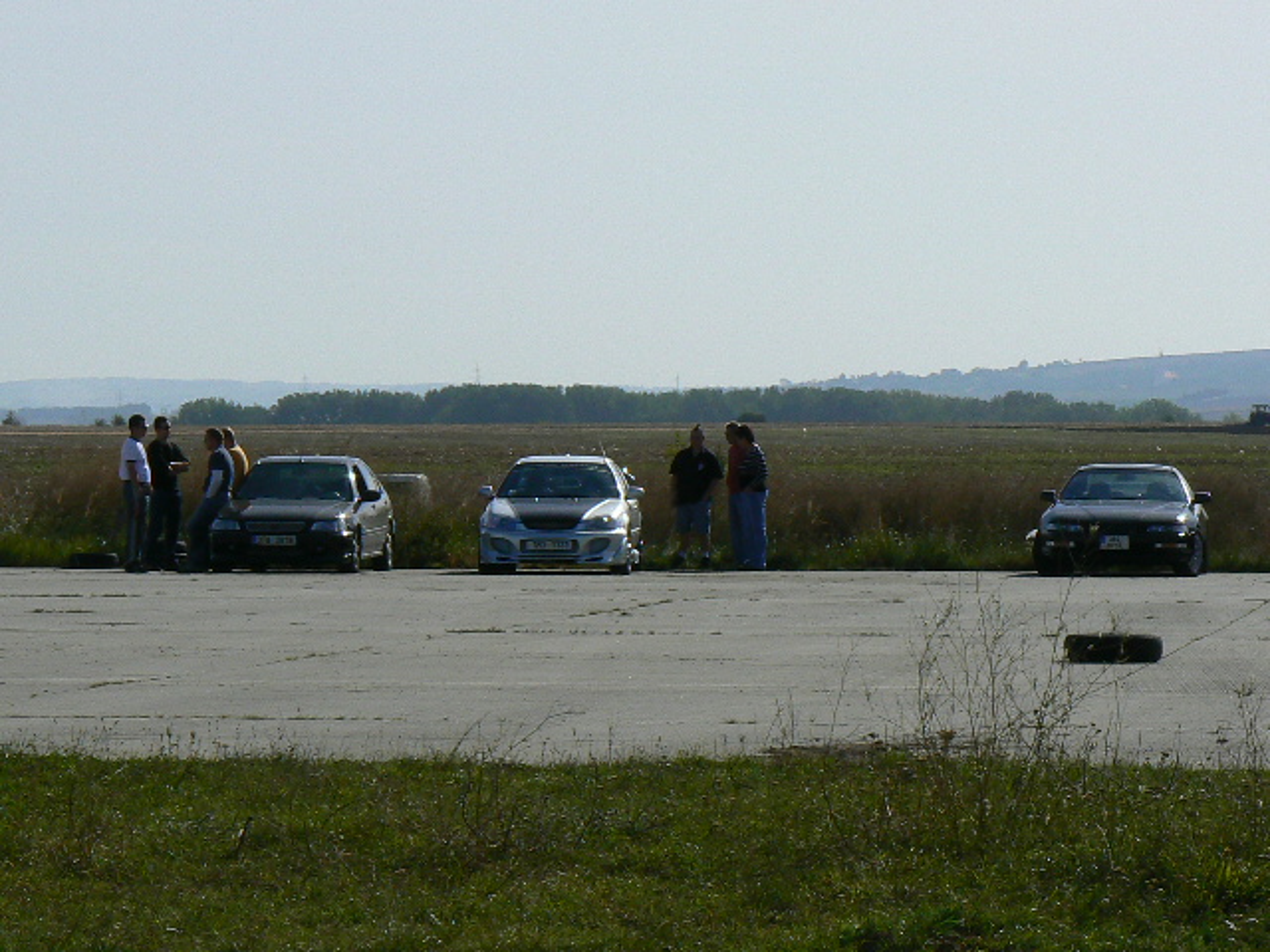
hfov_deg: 11.4
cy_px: 476
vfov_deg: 8.5
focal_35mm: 174
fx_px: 6384
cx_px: 635
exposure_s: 1/640
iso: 80
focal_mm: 21.2
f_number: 8
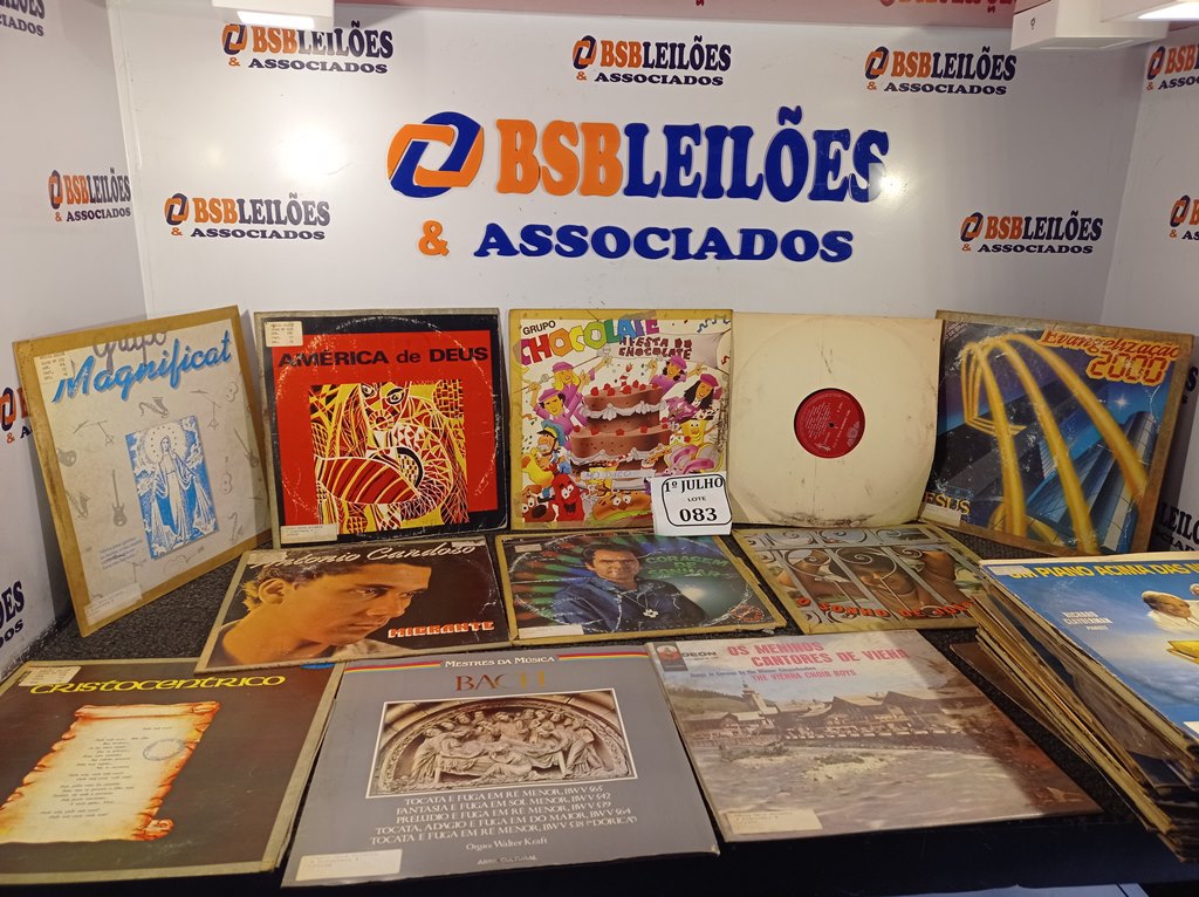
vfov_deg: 49.7
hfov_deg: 63.5
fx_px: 969
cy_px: 448
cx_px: 600
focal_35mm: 28
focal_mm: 4.7
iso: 101
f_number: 1.79
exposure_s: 1/120
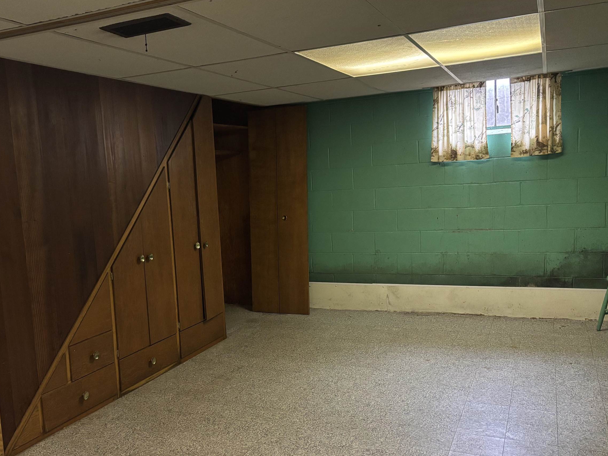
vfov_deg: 40.6
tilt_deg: -7.4
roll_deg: +3.5
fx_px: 615
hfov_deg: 52.0
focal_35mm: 35
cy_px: 262
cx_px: 226
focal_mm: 5.96
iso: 320
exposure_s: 1/60
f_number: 1.6
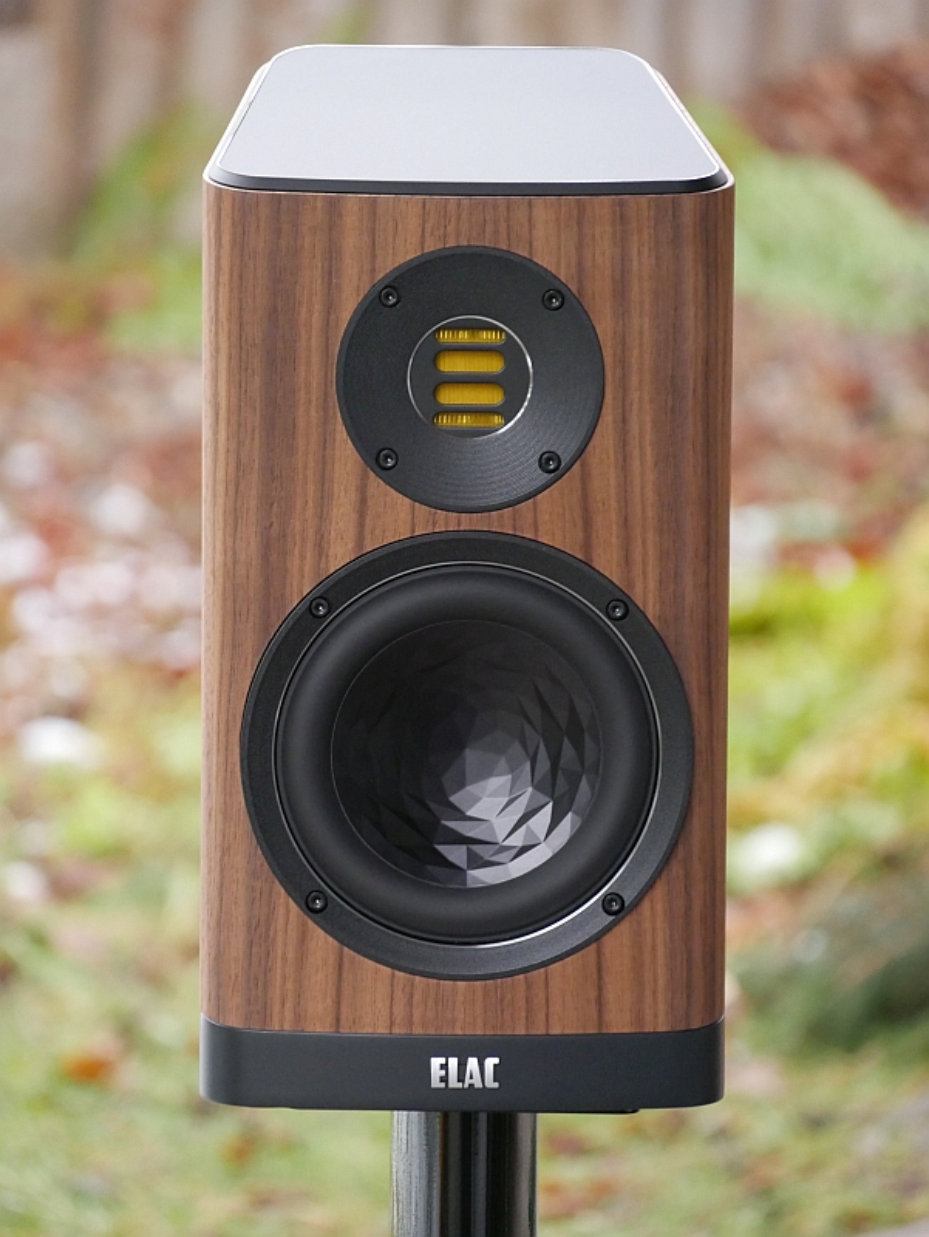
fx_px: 10009
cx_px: 464
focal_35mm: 280
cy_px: 618
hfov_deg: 5.3
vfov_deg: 7.1
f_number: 5.6
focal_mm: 140
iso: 3200
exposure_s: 1/200
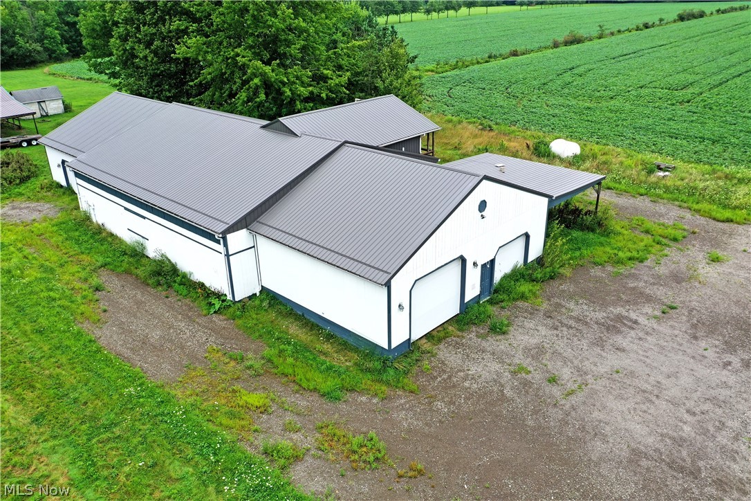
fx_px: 584
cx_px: 376
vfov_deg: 46.4
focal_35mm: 28
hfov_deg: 65.5
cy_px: 250
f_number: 4.5
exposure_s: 1/200
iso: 100
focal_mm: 10.26
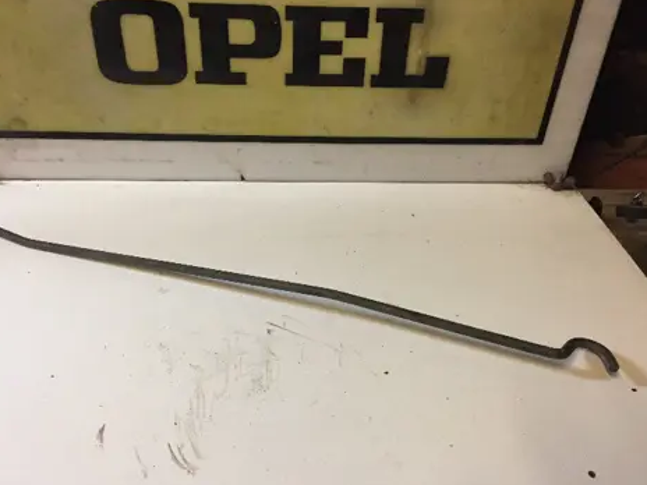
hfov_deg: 60.0
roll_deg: -5.9
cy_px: 247
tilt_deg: -39.2
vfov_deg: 46.8
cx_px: 321
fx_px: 561
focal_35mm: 30
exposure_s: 1/33
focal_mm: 4.15
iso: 200
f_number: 2.2
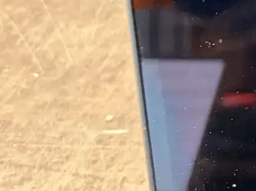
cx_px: 653
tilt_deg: -30.7
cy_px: 4
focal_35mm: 140
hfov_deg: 11.3
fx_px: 1034
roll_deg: -0.8
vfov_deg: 10.5
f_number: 1.6
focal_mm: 5.96
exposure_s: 1/38
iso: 640
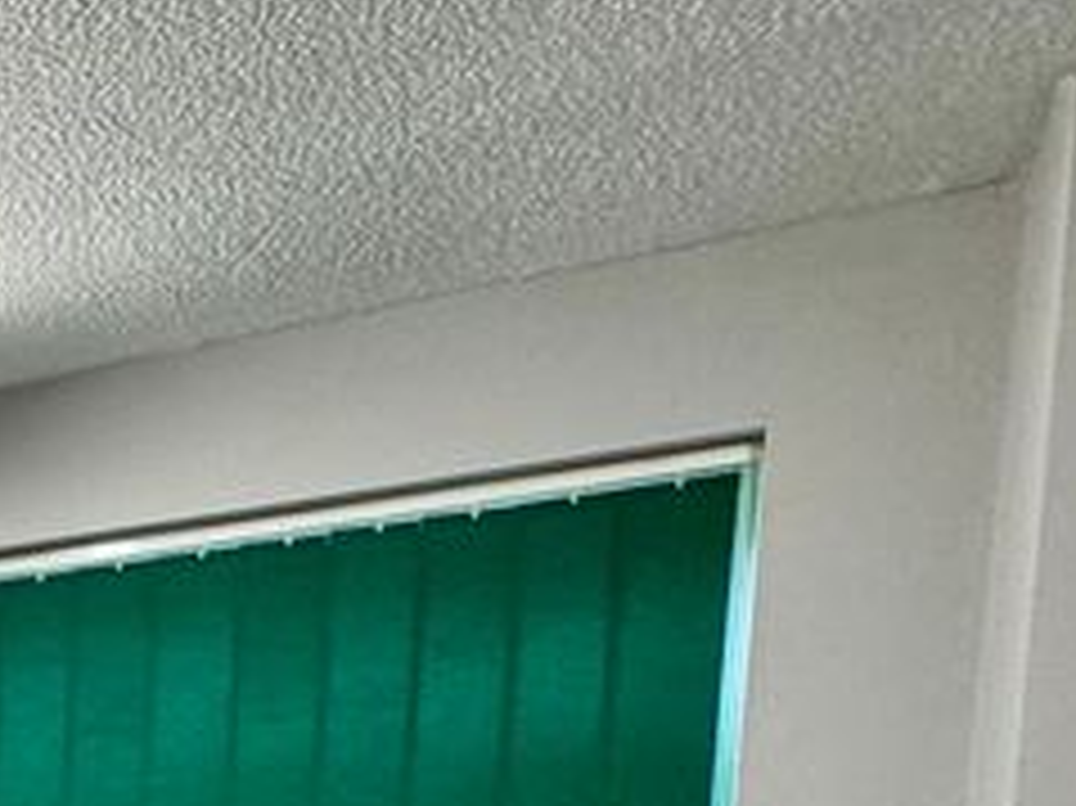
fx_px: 2019
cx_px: -1117
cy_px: 1272
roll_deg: +1.7
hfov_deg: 18.4
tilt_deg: -5.4
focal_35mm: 65
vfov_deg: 19.2
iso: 160
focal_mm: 2.22
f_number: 2.2
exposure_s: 1/100
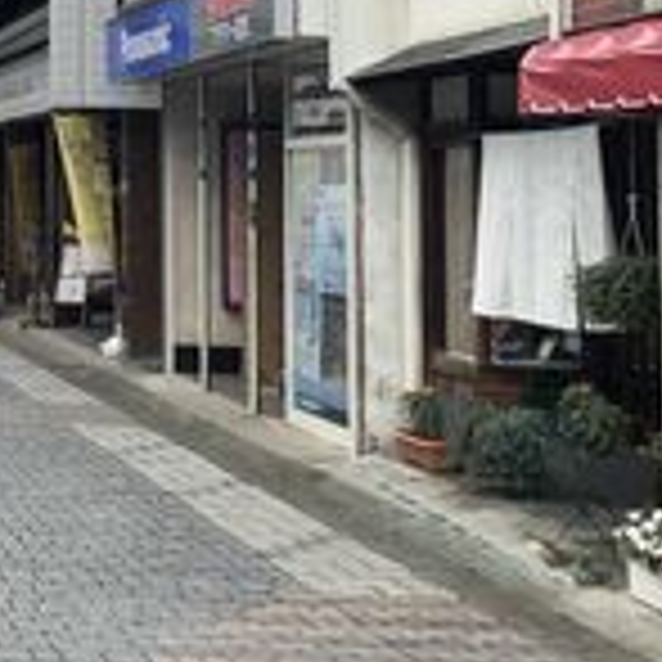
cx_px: -212
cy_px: -92
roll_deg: -2.0
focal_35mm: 91
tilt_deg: +6.6
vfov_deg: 18.3
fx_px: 1969
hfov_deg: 17.8
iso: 20
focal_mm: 3.99
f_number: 1.8
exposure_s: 1/2000
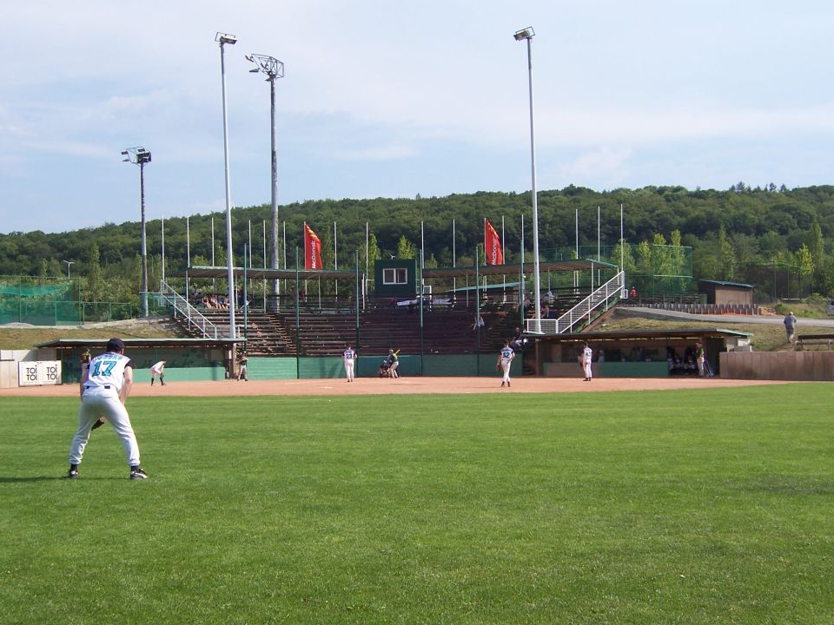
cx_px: 409
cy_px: 329
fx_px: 1156
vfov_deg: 30.3
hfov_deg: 39.7
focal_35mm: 48
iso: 80
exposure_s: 1/400
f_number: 5
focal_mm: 7.7
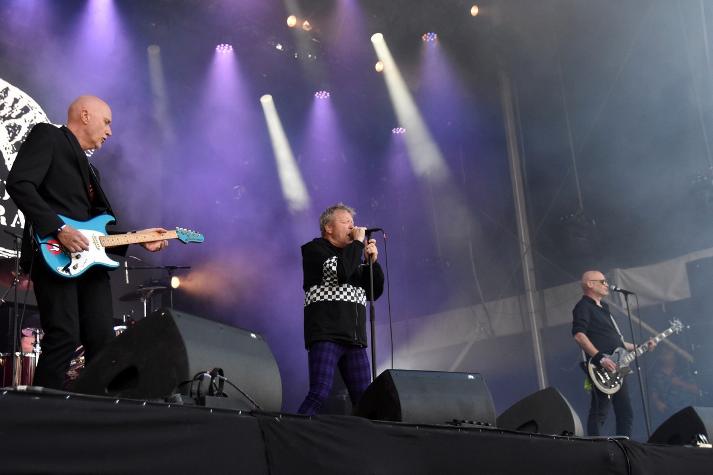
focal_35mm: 40
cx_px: 356
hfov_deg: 47.9
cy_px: 238
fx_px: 802
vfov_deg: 33.0
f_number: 2.8
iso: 1600
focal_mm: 27
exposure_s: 1/3200
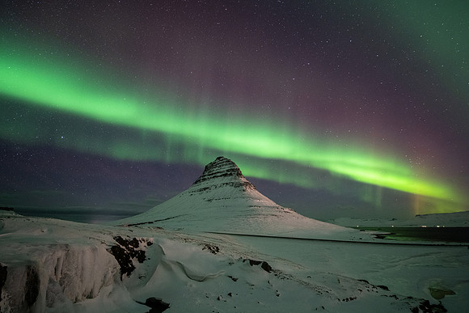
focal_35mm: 17
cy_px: 156
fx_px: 224
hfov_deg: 92.5
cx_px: 234
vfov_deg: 69.8
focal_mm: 16
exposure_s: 13
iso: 2500
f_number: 2.8
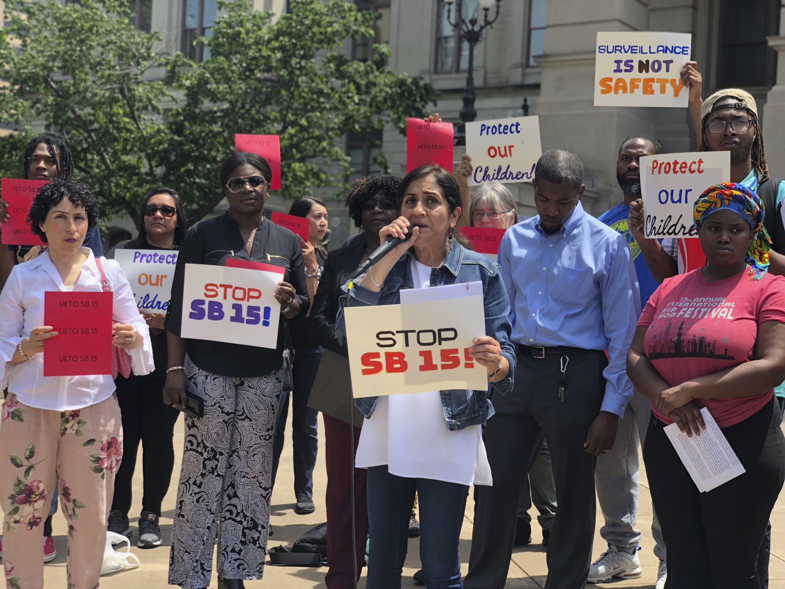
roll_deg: -2.5
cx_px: 392
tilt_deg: +0.5
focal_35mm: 52
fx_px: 1179
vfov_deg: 28.0
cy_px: 294
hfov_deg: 36.8
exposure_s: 1/276
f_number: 2.4
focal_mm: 6
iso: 16
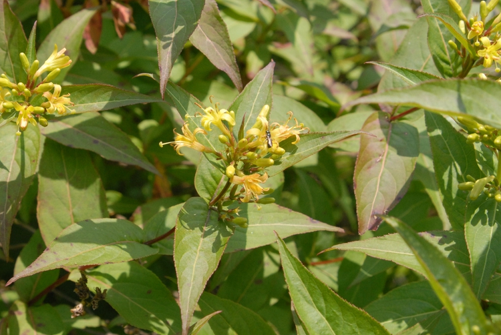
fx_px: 1198
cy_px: 152
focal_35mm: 86
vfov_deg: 15.9
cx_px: 160
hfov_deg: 23.5
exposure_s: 1/320
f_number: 9
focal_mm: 42
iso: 400
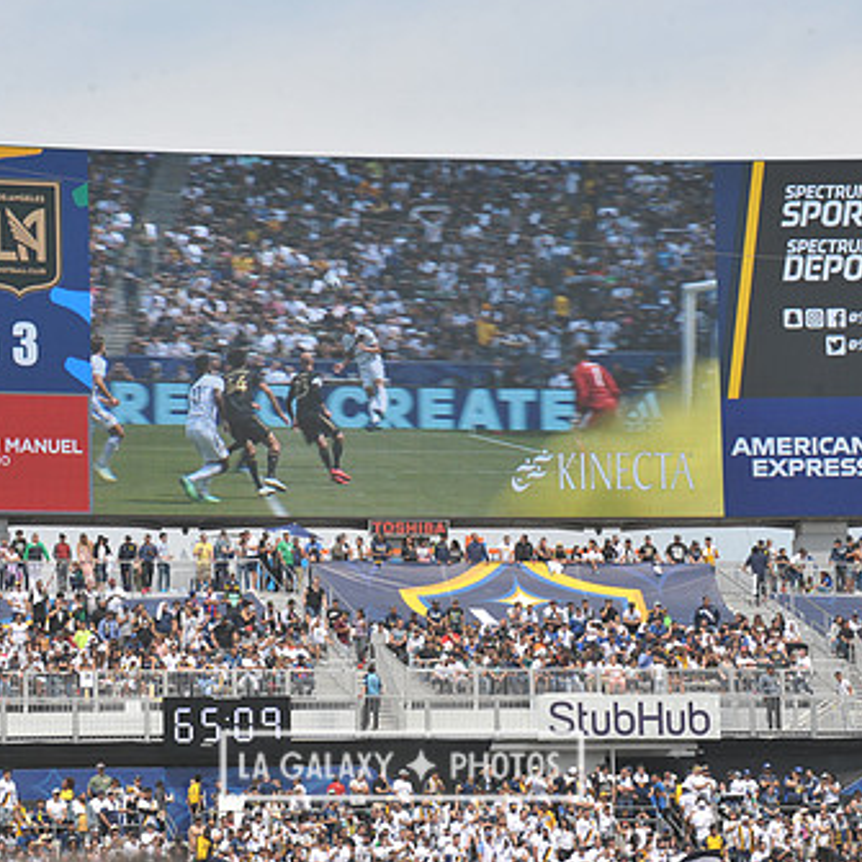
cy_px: 378
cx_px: 401
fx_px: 5381
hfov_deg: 9.2
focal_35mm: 191
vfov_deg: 9.2
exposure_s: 1/500
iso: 320
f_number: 11
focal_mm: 130
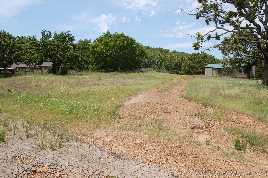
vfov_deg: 39.9
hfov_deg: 57.3
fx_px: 245
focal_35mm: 33
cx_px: 134
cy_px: 89
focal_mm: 22
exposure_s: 1/400
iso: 200
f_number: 10
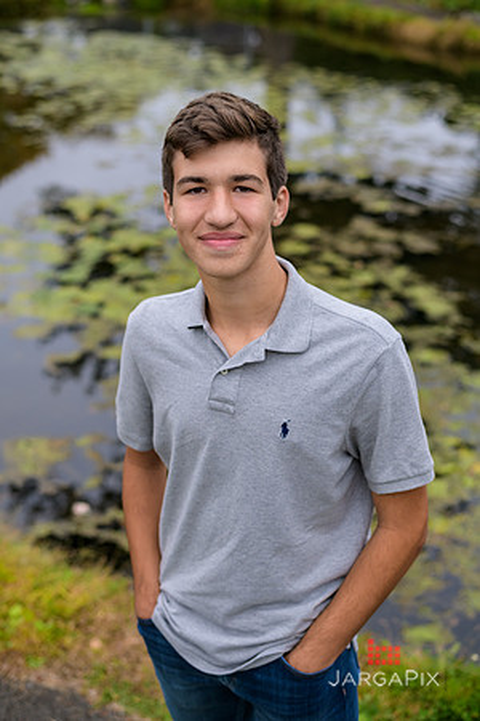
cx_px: 240
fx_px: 1000
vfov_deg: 39.6
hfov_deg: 27.0
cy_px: 360
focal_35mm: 50
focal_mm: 50
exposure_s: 1/400
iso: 200
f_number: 3.2
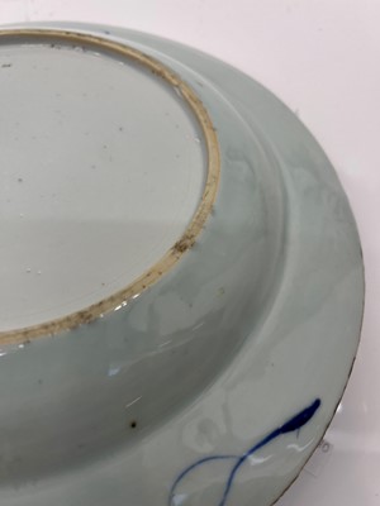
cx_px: 190
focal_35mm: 26
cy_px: 253
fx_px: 381
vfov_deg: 67.3
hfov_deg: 53.1
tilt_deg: -73.4
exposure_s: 1/214
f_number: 1.6
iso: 40
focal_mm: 5.1
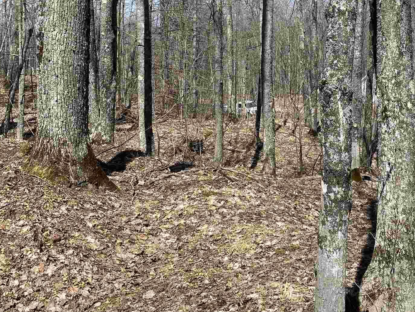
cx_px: 275
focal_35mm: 58
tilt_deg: -0.2
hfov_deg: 33.0
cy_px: 46
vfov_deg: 24.7
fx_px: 695
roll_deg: +1.5
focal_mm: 4.25
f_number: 1.8
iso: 32
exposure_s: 1/2358
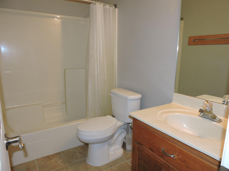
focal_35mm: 24
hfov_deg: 71.6
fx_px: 159
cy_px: 86
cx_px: 114
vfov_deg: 56.8
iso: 200
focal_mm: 4.3
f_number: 3.3
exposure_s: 1/30
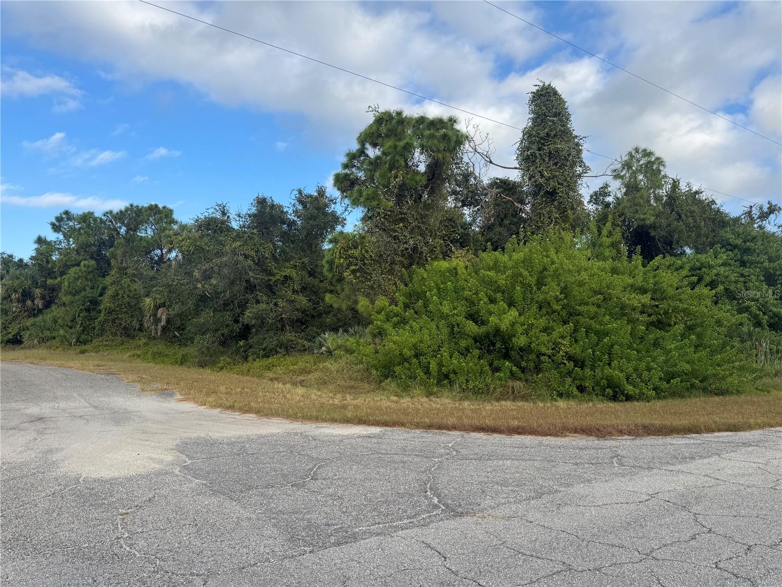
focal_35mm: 24
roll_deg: -2.5
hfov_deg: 71.6
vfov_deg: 56.8
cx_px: 391
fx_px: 542
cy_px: 294
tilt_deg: +2.9
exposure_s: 1/2415
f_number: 1.78
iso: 80
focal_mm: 6.76
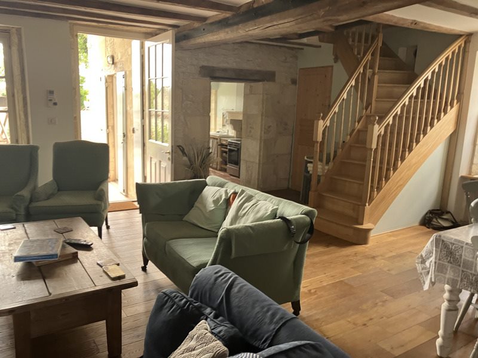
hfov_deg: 63.4
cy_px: 179
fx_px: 387
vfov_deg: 49.7
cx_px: 239
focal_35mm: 28
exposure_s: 1/66
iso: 80
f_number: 1.8
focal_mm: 3.99
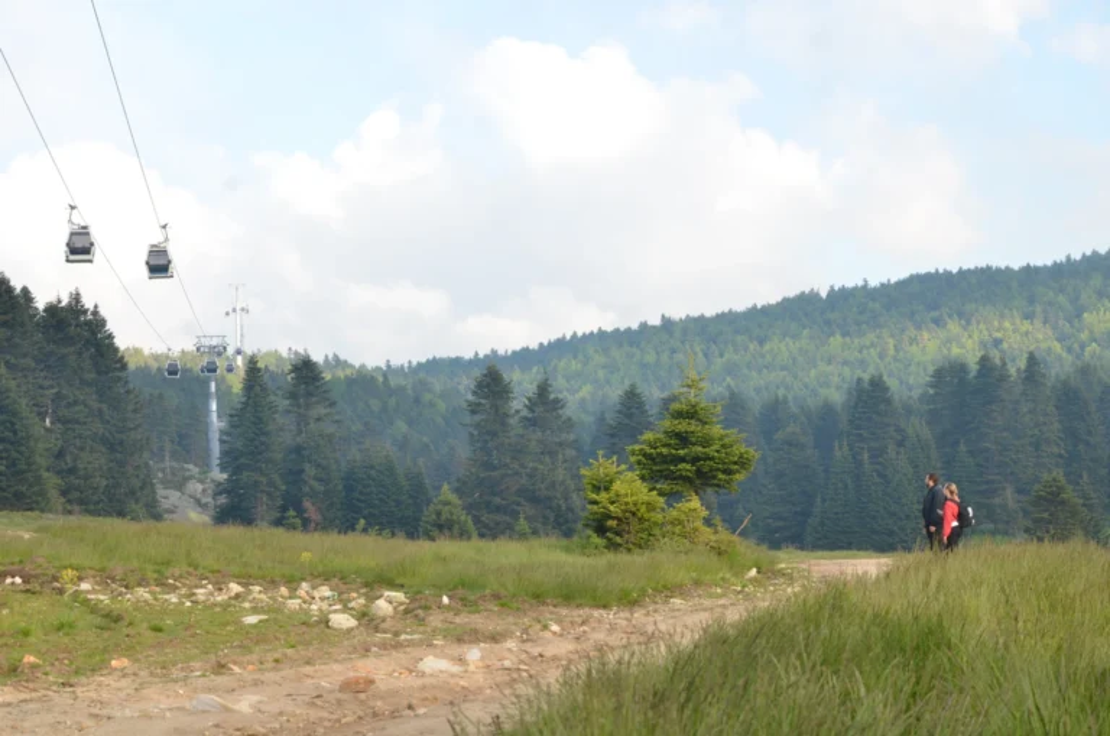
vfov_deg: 18.1
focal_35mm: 75
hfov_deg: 27.0
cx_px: 555
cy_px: 368
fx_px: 2308
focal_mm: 50
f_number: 10
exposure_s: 1/125
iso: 320
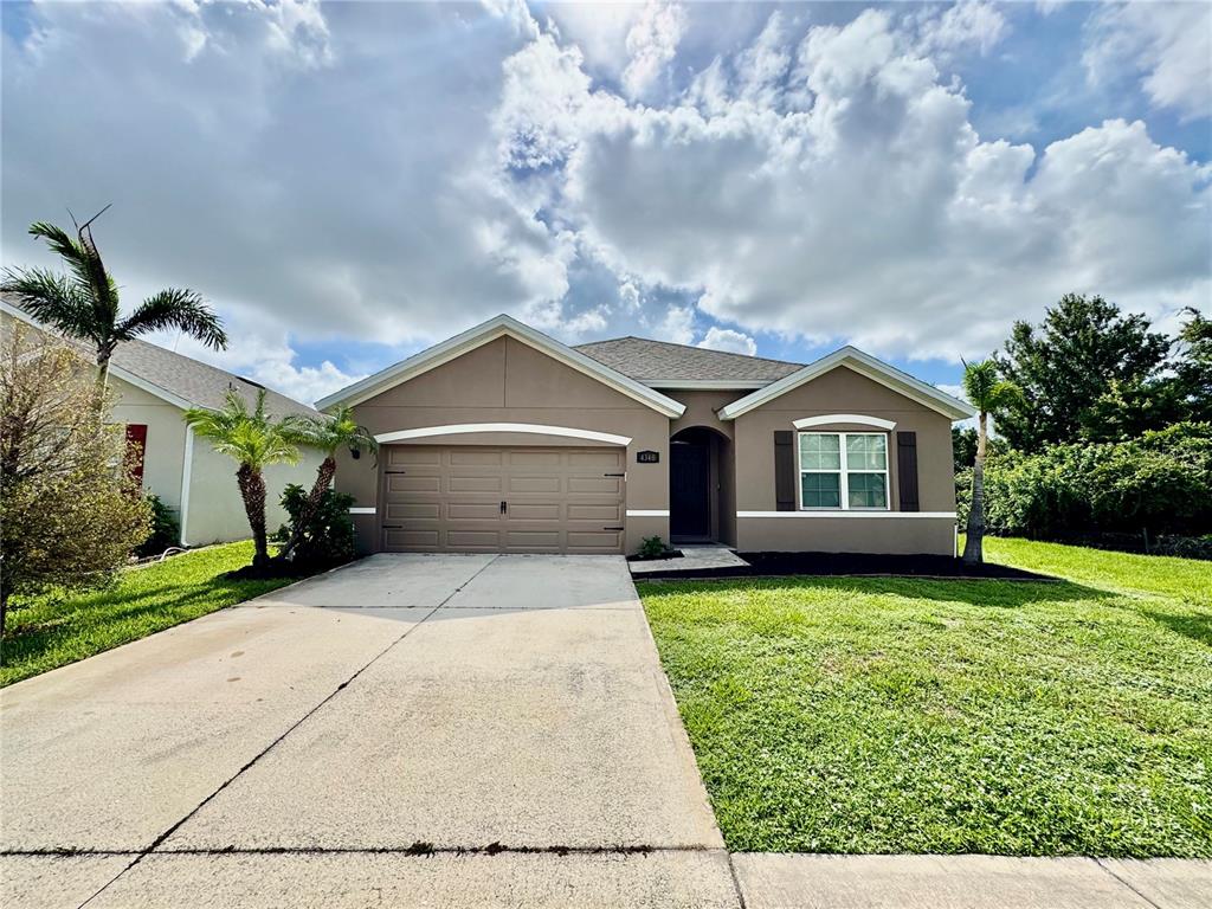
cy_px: 454
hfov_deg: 102.1
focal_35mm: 14
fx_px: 490
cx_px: 606
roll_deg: -1.0
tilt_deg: +4.6
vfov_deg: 85.7
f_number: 2.2
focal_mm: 2.22
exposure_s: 1/2985
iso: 50
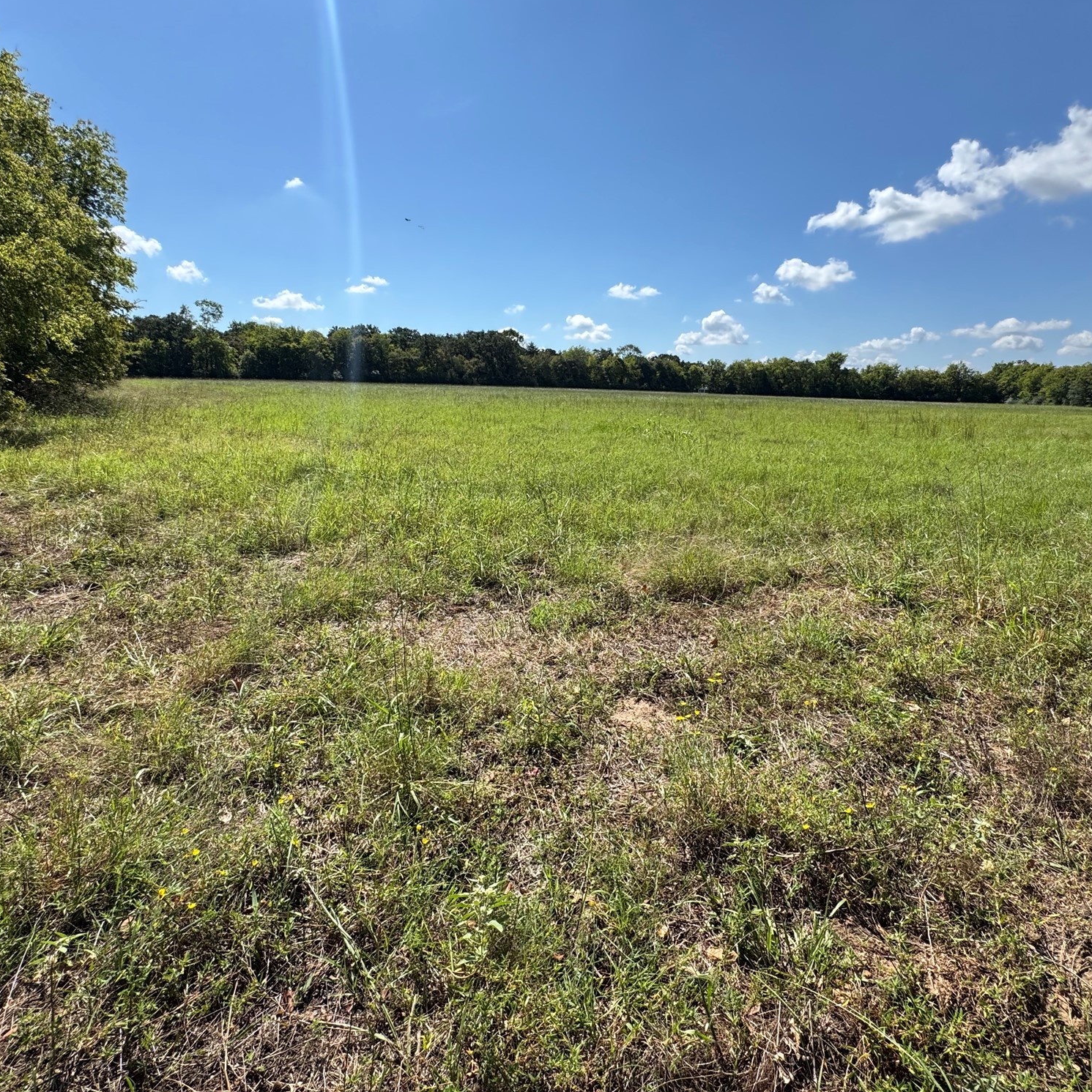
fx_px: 607
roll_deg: -1.3
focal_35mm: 17
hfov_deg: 83.9
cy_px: 540
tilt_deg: -12.4
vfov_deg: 84.0
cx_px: 568
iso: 40
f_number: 2.2
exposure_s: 1/1370
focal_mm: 2.22
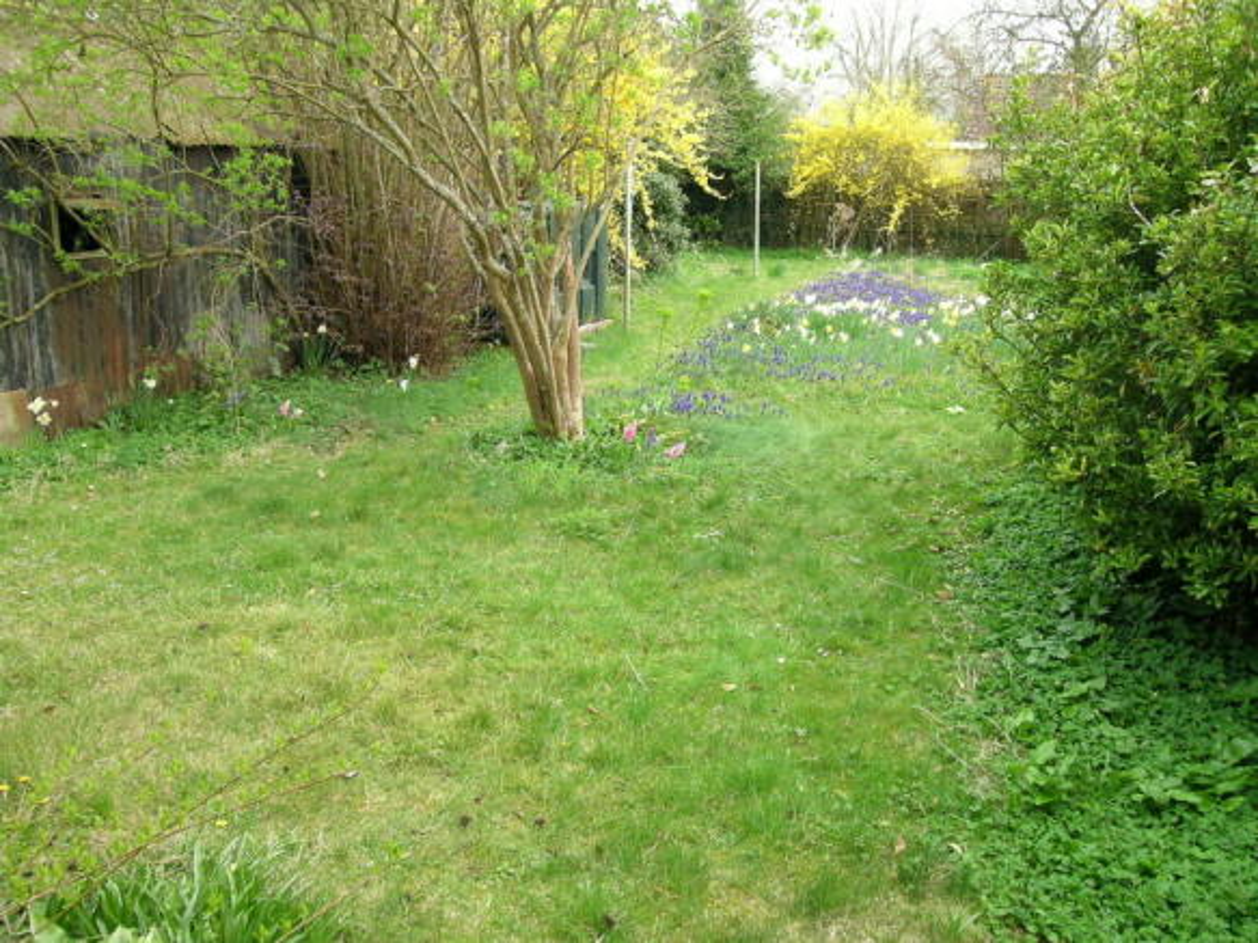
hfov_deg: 63.5
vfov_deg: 49.7
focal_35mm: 28
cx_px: 629
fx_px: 1017
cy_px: 472
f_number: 4
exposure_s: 1/76.3
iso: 50
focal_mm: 5.8
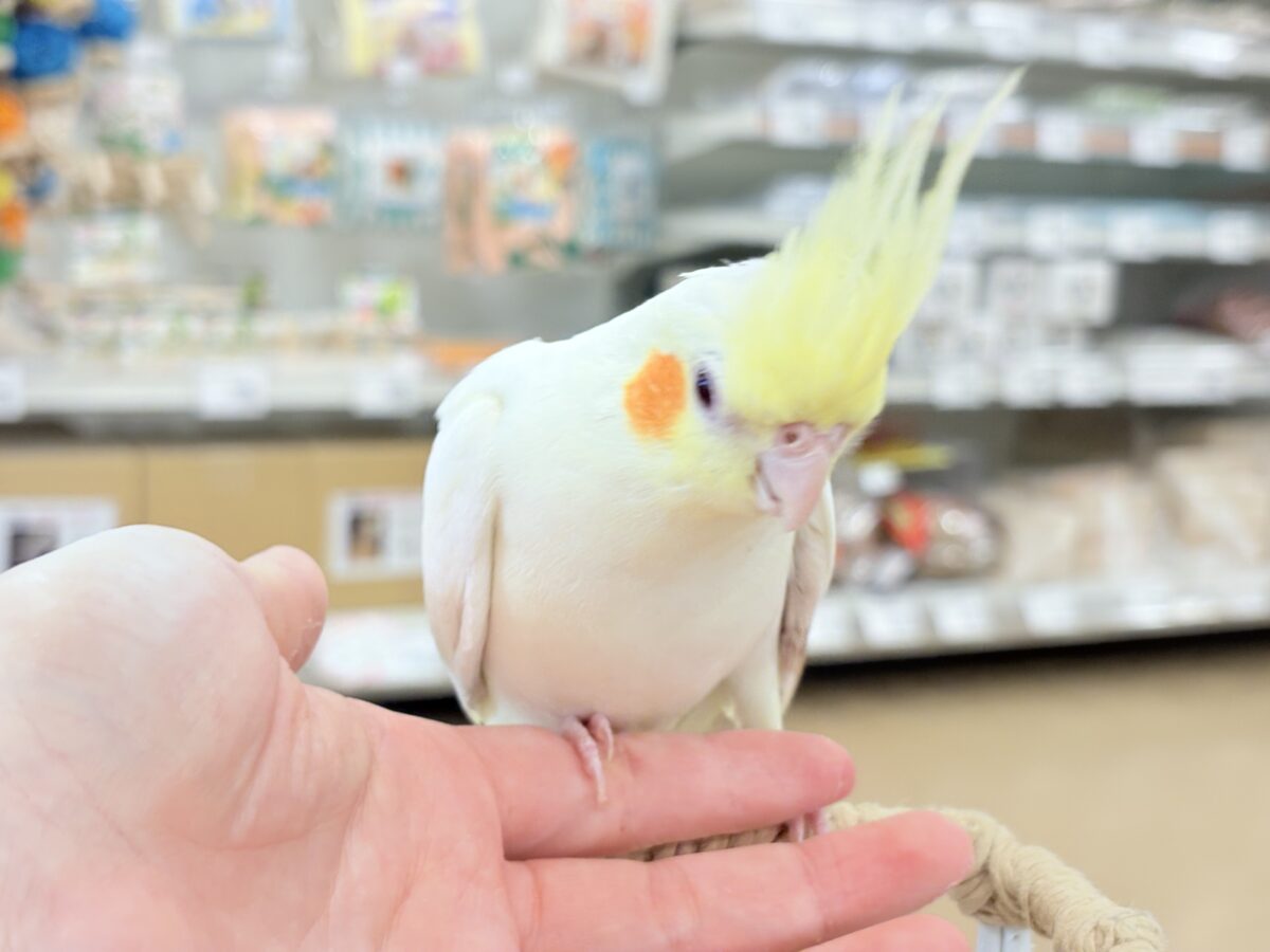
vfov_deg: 28.0
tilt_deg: -8.4
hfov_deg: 36.8
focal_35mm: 52
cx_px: 635
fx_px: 1908
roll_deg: -1.3
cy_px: 476
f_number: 1.6
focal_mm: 5.96
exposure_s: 1/50
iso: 40
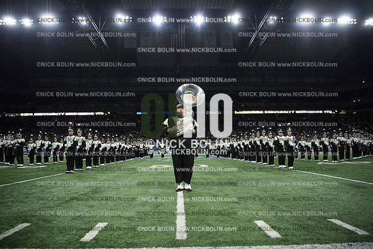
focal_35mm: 24
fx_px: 249
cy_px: 124
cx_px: 186
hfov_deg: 73.7
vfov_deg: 53.2
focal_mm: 24
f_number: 2.8
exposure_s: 1/1250
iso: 1250
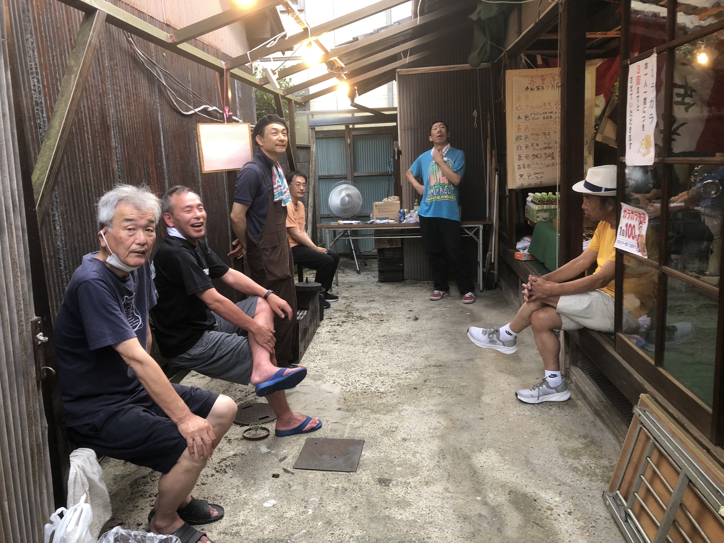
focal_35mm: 28
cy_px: 272
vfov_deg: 49.7
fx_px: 586
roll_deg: +2.3
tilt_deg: -13.3
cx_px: 362
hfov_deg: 63.4
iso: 40
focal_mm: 3.99
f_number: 1.8
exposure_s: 1/24
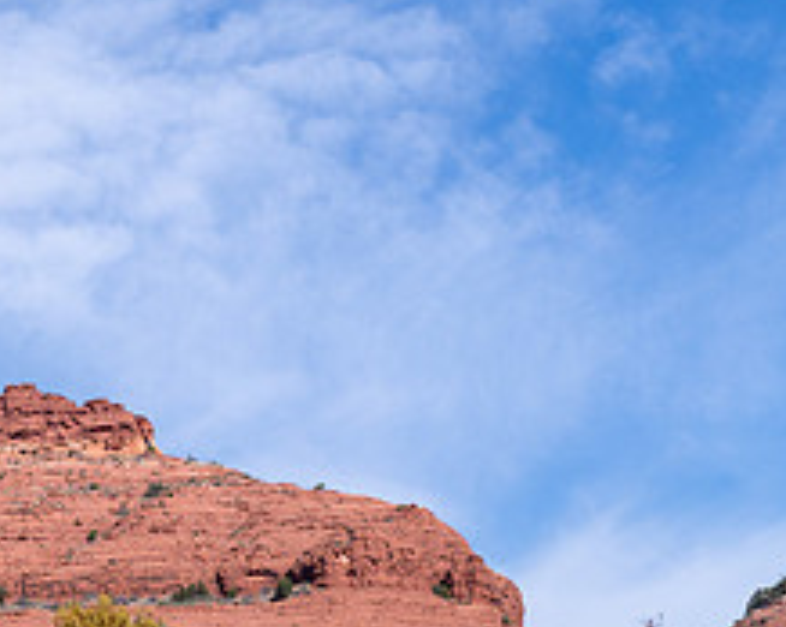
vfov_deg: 12.3
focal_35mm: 125
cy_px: 528
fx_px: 2905
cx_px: -148
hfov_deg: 14.9
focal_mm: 50
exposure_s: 1/1250
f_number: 4
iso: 100
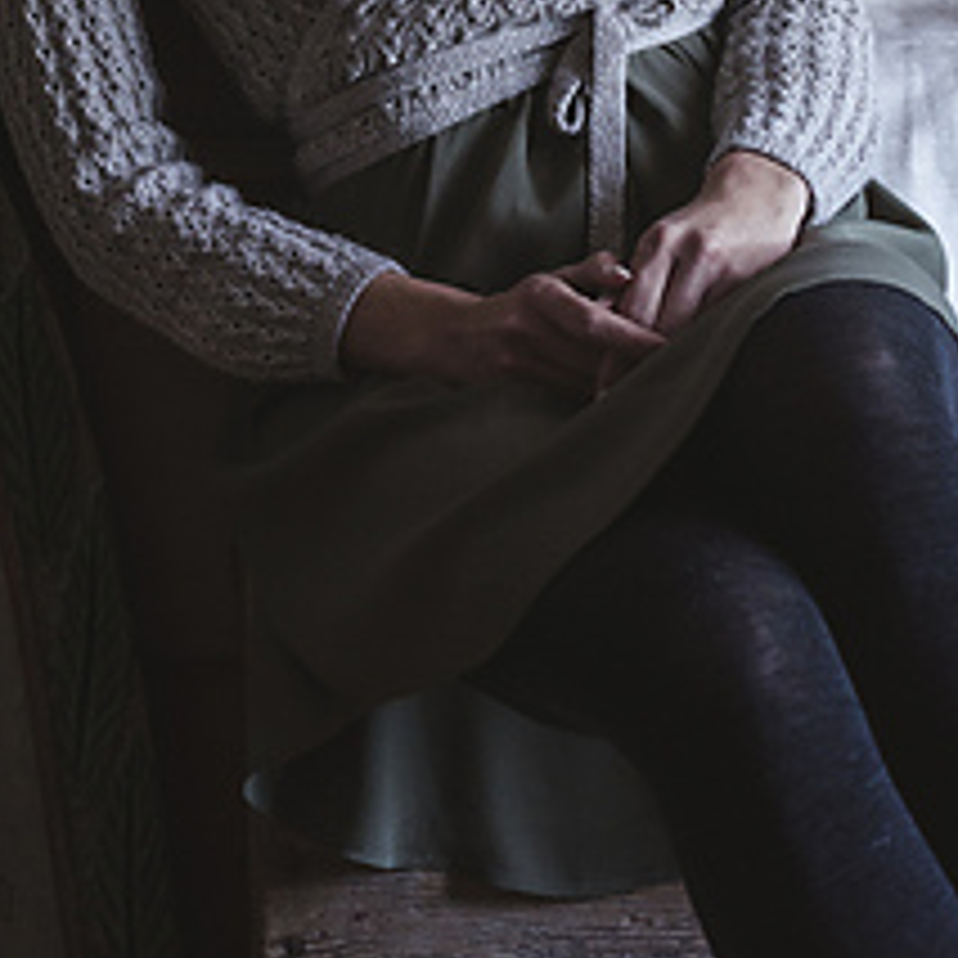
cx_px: 169
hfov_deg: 13.6
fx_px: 4008
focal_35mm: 128
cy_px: -297
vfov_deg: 13.1
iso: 1600
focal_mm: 50
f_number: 4
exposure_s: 1/100
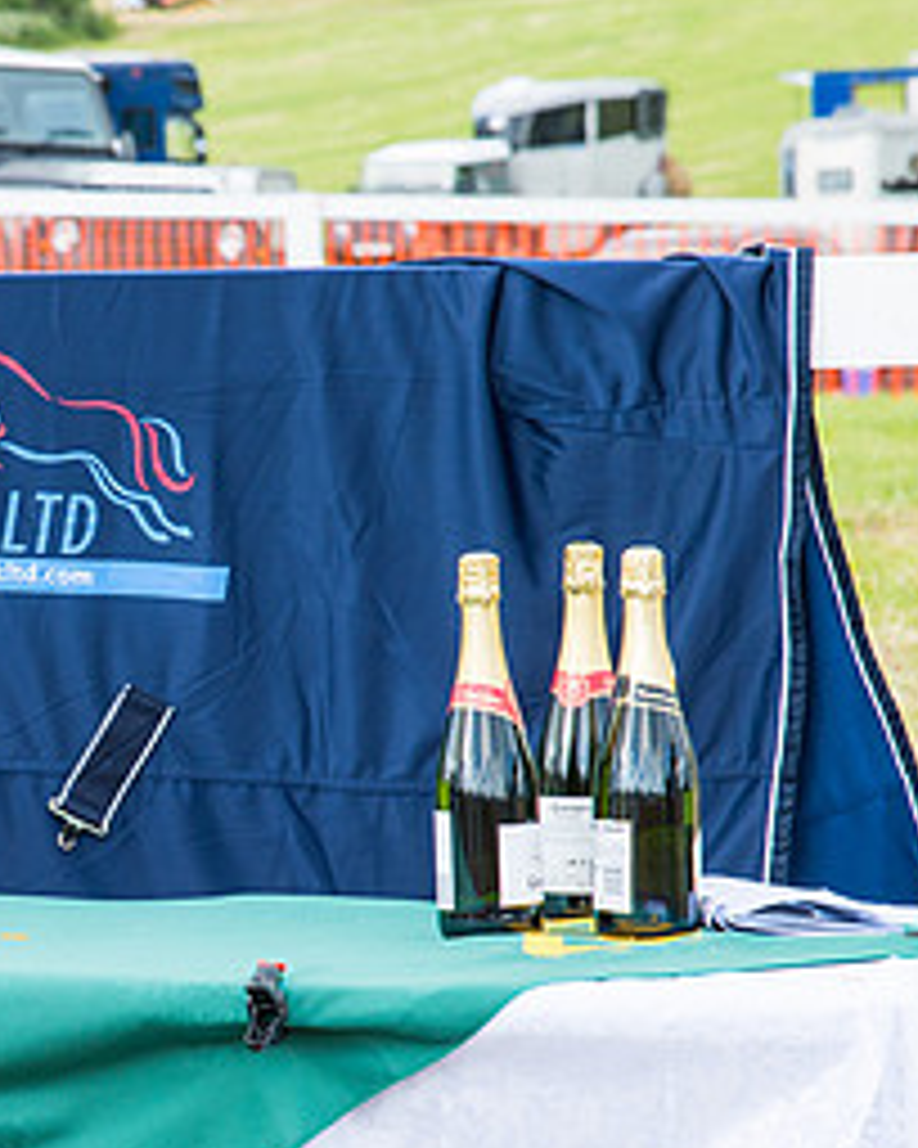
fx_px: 8694
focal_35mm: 256
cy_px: 675
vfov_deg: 7.6
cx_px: -18
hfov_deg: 6.0
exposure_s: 1/125
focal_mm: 120
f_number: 8
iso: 200
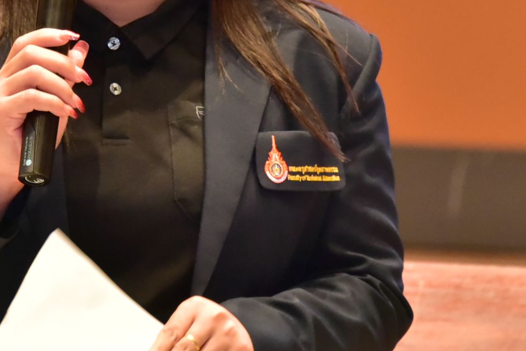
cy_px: 33
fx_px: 6796
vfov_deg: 3.0
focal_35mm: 465
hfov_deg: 4.4
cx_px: 90
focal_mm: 190
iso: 8000
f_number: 5.6
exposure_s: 1/100
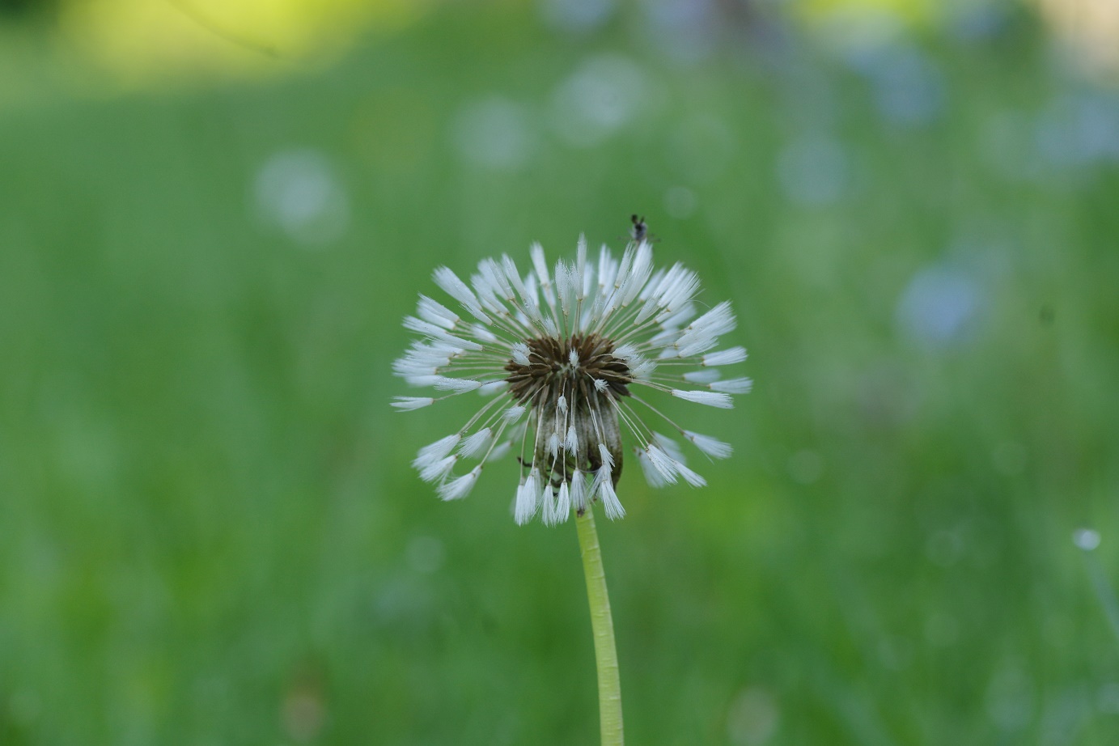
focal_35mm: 135
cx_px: 560
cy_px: 373
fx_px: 4196
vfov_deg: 10.2
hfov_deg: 15.2
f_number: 8
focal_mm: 90
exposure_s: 1/80
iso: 500
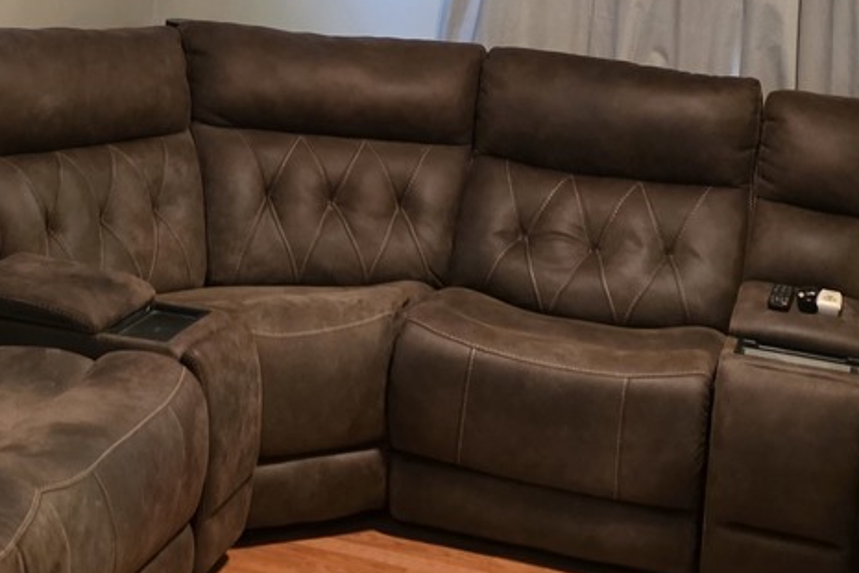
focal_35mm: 74
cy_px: -63
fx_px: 1766
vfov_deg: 17.8
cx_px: 286
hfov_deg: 27.2
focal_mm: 6.3
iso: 1250
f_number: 1.7
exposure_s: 1/60
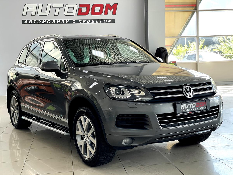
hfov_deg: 36.8
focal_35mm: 52
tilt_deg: -5.0
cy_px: 88
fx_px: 350
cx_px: 116
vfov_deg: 28.0
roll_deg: +1.8
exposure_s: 1/99
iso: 80
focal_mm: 6
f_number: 2
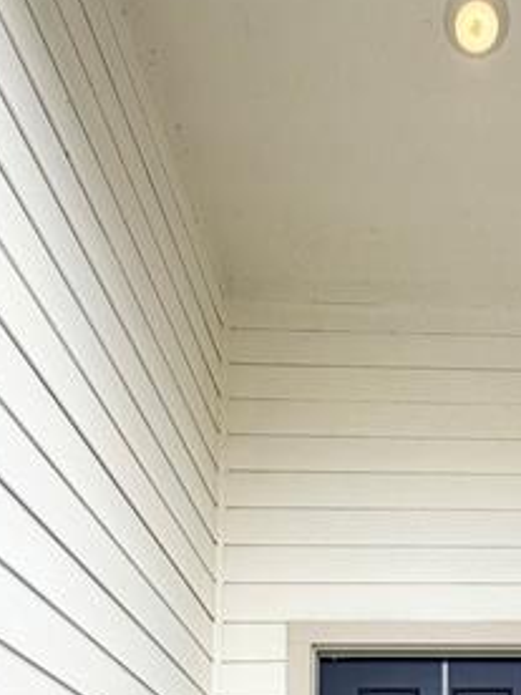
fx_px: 783
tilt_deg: +8.8
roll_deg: +1.8
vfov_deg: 36.9
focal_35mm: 39
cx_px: 491
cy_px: 828
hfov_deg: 34.3
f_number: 2.2
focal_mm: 2.22
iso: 50
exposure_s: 1/502
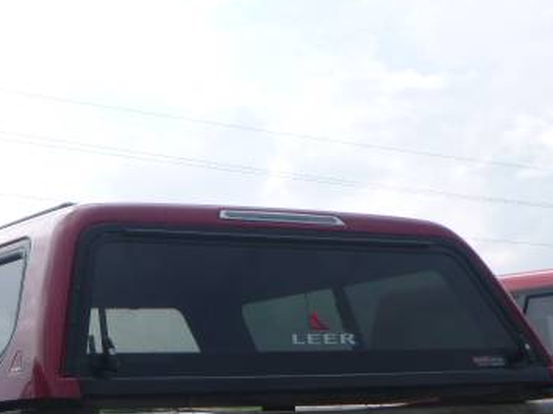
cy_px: 256
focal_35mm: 85
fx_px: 1357
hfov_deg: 23.0
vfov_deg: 17.3
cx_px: 192
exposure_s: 1/320
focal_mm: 8.4
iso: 100
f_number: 4.8
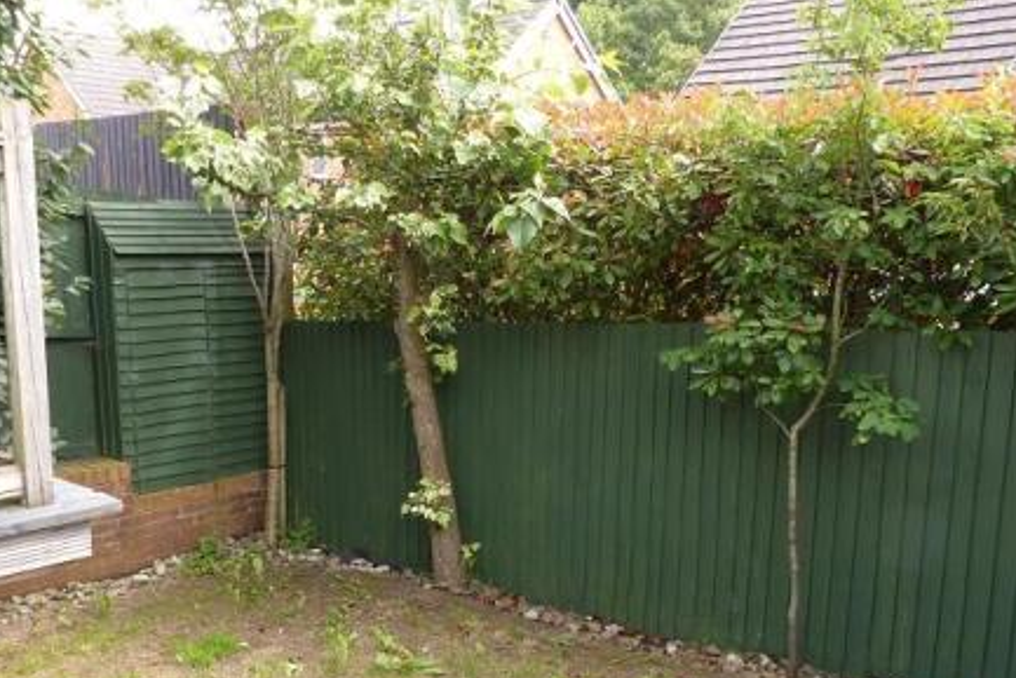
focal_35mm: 35
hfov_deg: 54.4
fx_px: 988
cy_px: 433
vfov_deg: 37.6
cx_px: 485
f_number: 3.5
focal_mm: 4.5
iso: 100
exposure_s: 1/100
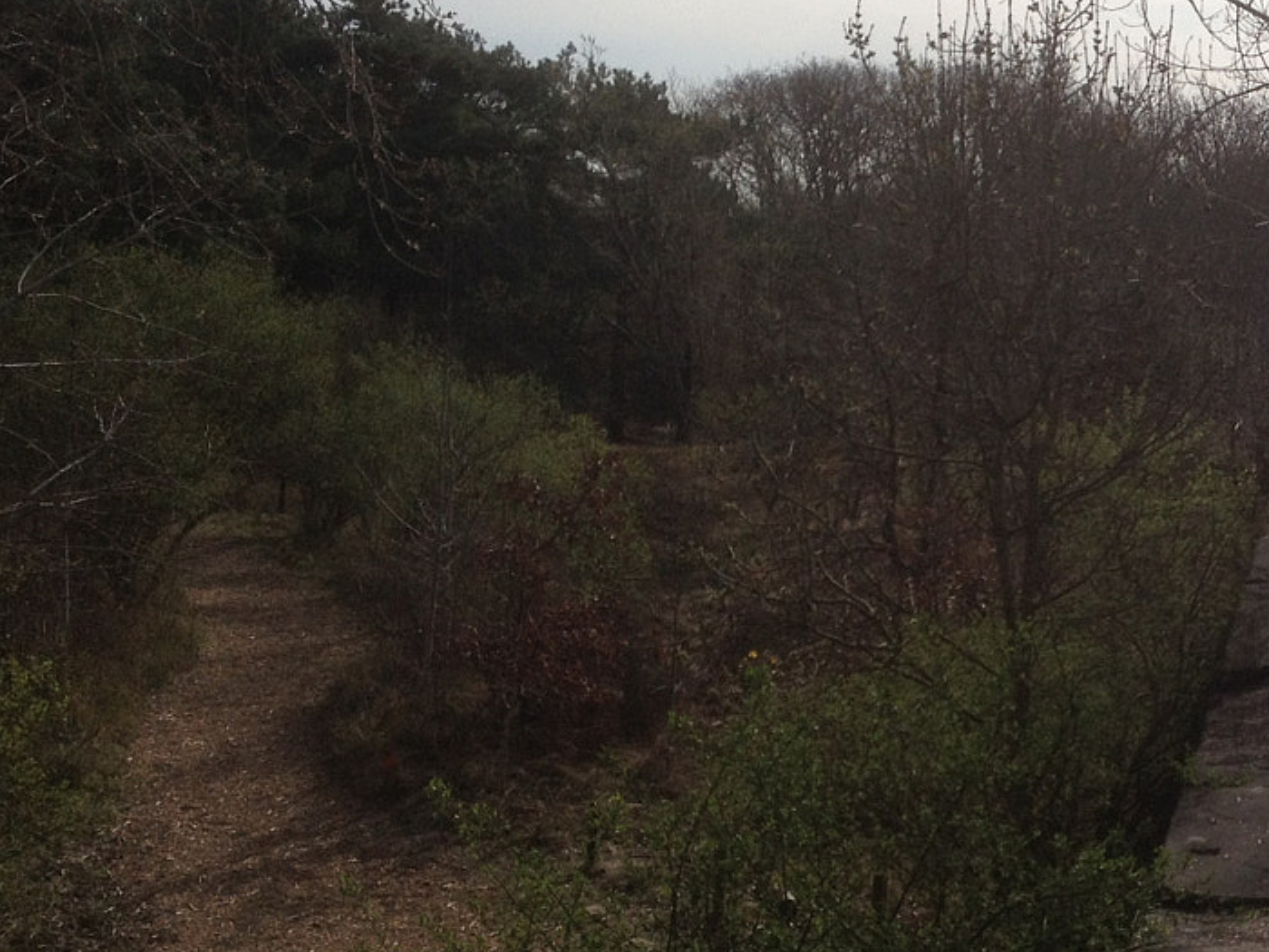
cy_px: 423
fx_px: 2933
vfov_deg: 18.4
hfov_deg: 23.2
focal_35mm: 80
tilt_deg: -1.0
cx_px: 1345
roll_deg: -3.1
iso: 50
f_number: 2.4
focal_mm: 4.28
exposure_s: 1/2907
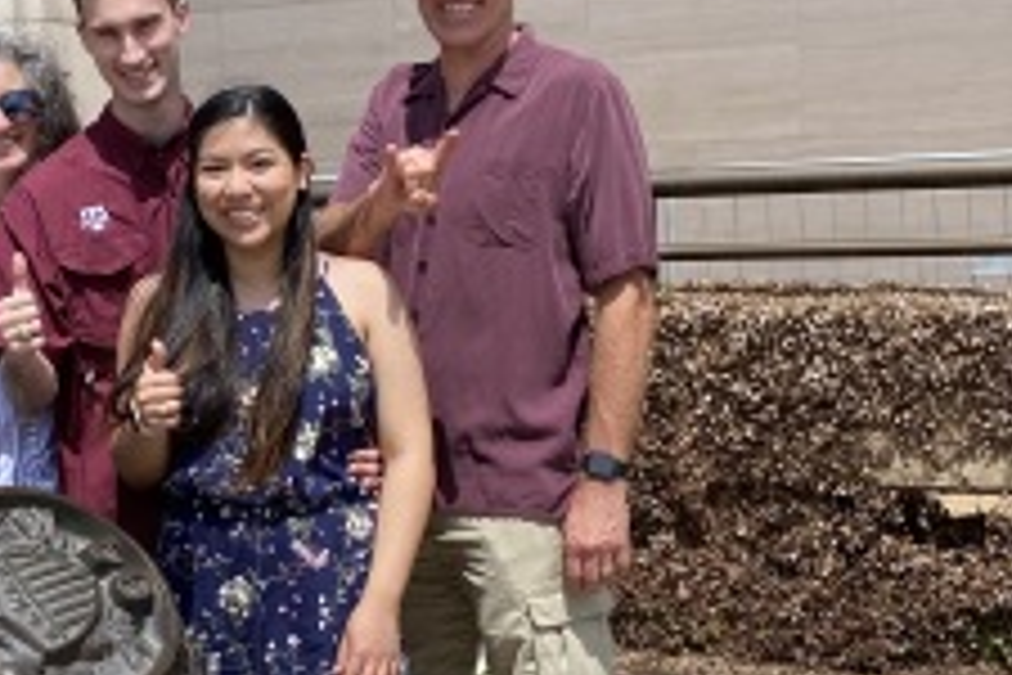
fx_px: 2164
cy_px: 279
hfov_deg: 25.6
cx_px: 121
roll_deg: +2.3
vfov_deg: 17.7
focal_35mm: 77
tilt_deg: -2.4
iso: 32
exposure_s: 1/2967
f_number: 1.8
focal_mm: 4.25
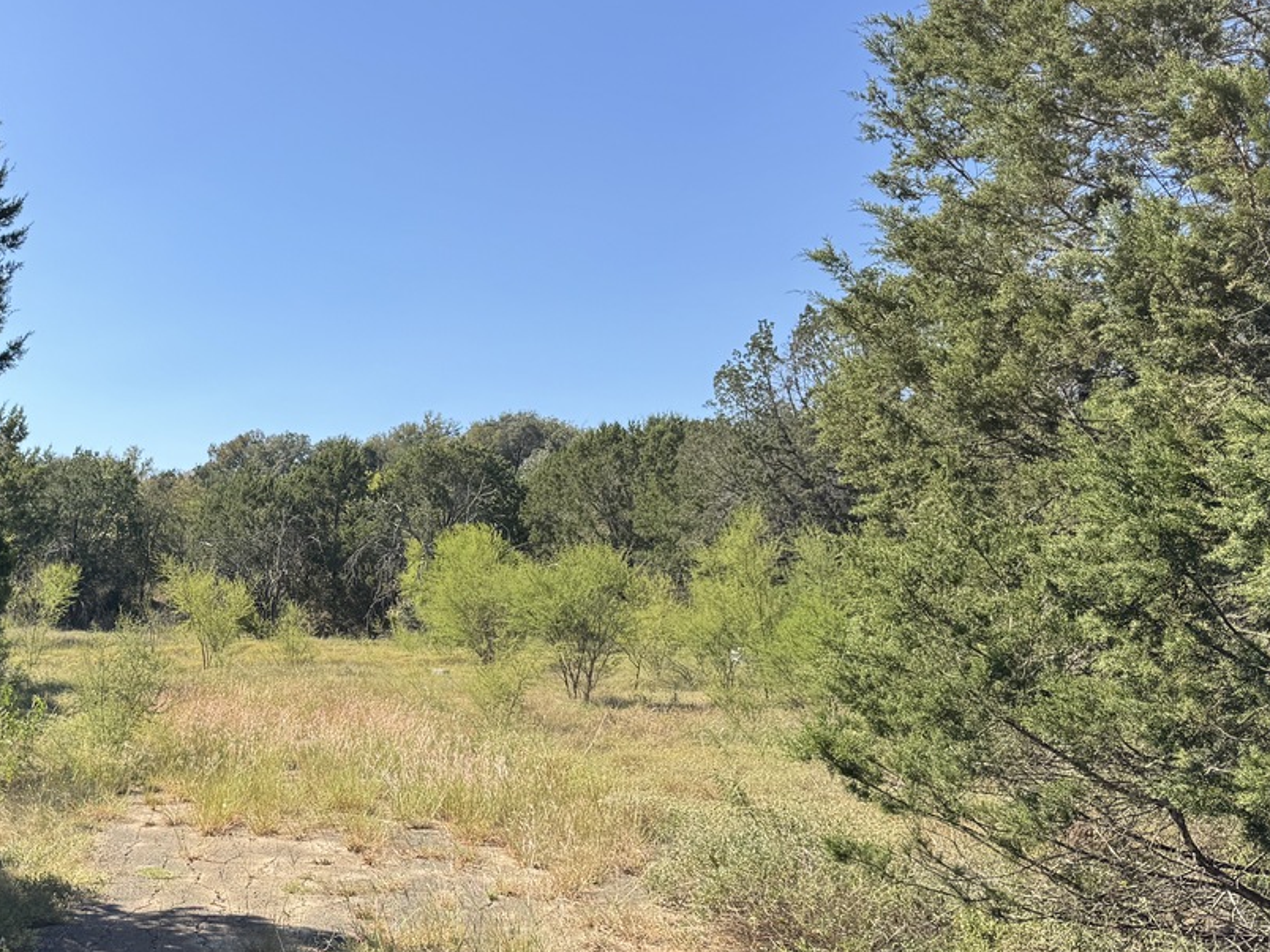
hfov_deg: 42.1
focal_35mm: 43
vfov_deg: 33.4
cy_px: 608
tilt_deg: +4.9
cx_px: 275
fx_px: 1578
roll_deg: +0.7
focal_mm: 6.76
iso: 80
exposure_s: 1/2710
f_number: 1.78
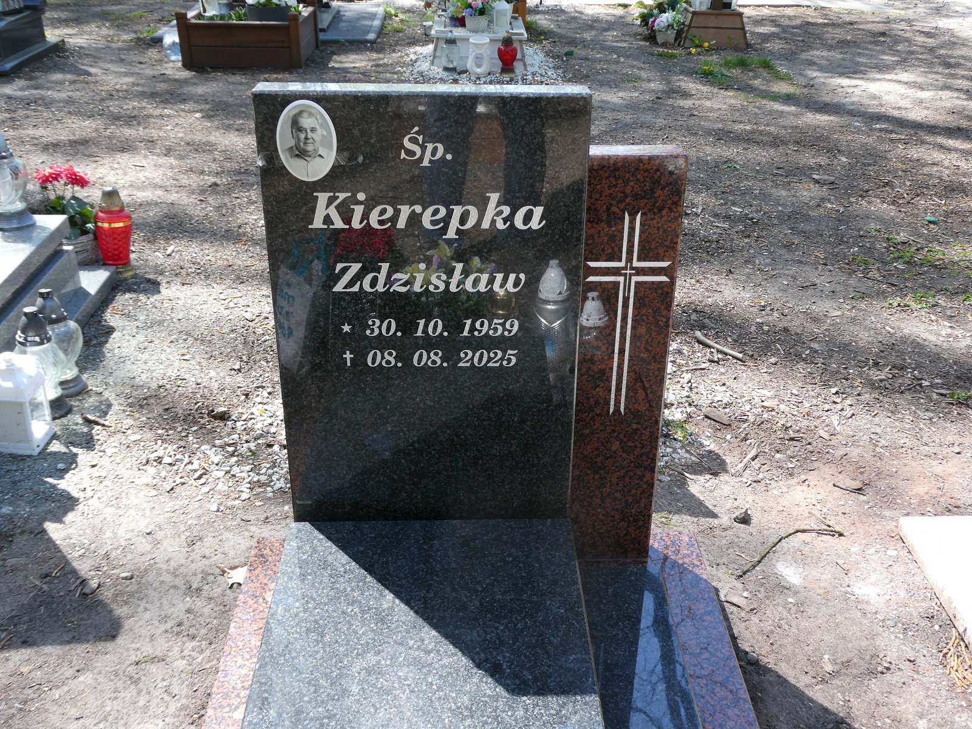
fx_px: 983
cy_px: 364
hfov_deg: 52.6
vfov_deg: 40.7
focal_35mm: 35
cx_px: 486
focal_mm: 6.3
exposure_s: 1/100
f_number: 3.7
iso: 80
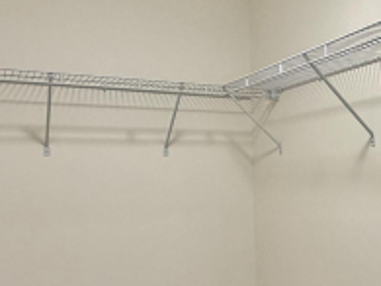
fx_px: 528
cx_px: 316
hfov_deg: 37.9
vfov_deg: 30.0
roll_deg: +1.2
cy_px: 196
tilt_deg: -3.0
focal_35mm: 48
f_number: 2.2
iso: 250
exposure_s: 1/120
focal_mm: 2.22
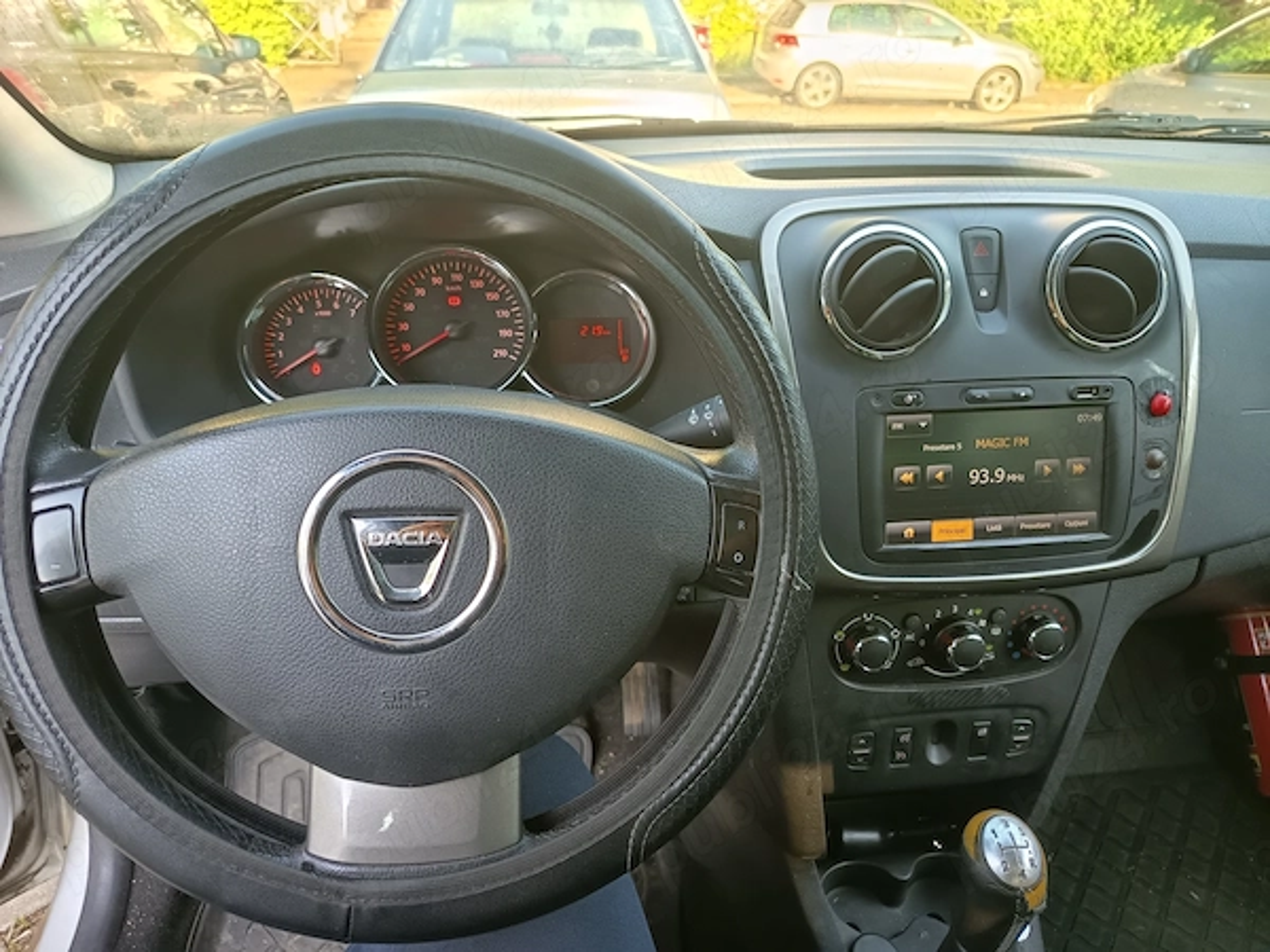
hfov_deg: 71.6
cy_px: 476
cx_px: 635
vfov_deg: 56.8
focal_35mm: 24
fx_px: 881
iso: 289
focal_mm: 5.24
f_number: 1.7
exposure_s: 1/50
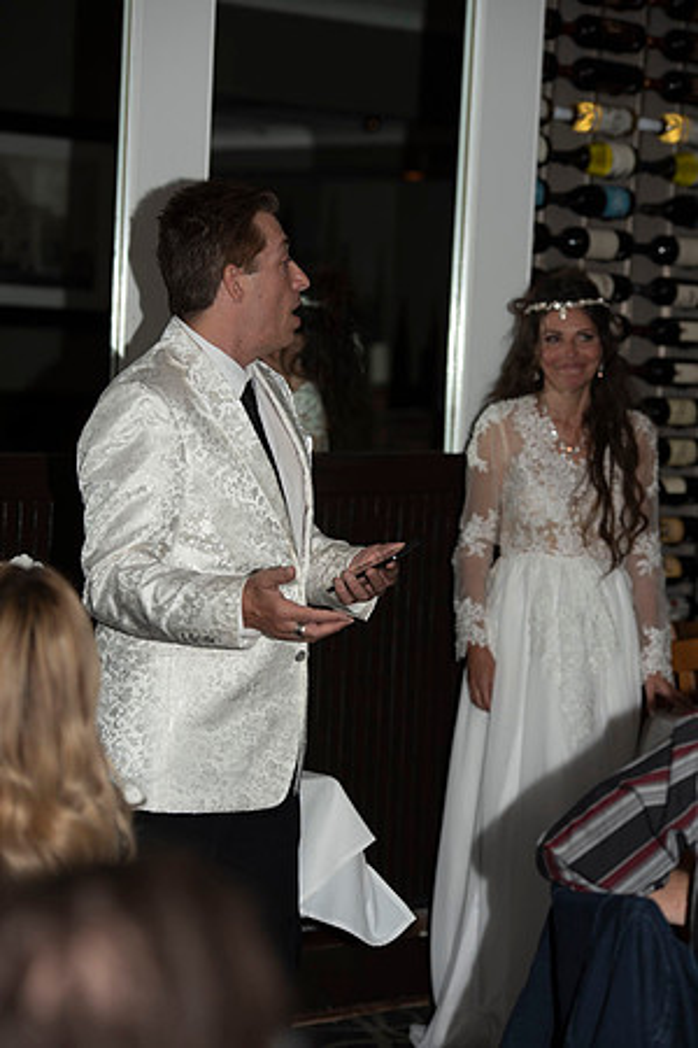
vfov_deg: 18.3
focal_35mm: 112
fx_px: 3257
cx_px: 349
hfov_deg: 12.2
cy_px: 524
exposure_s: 1/200
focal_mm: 112
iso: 100
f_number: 4.5
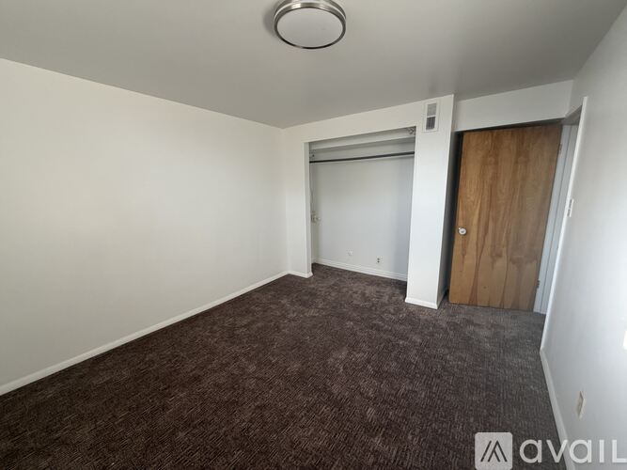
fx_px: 254
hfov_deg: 102.1
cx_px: 314
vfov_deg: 85.7
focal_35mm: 14
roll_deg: +1.4
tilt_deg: -11.1
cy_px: 235
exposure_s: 1/121
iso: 160
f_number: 2.2
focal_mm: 2.22
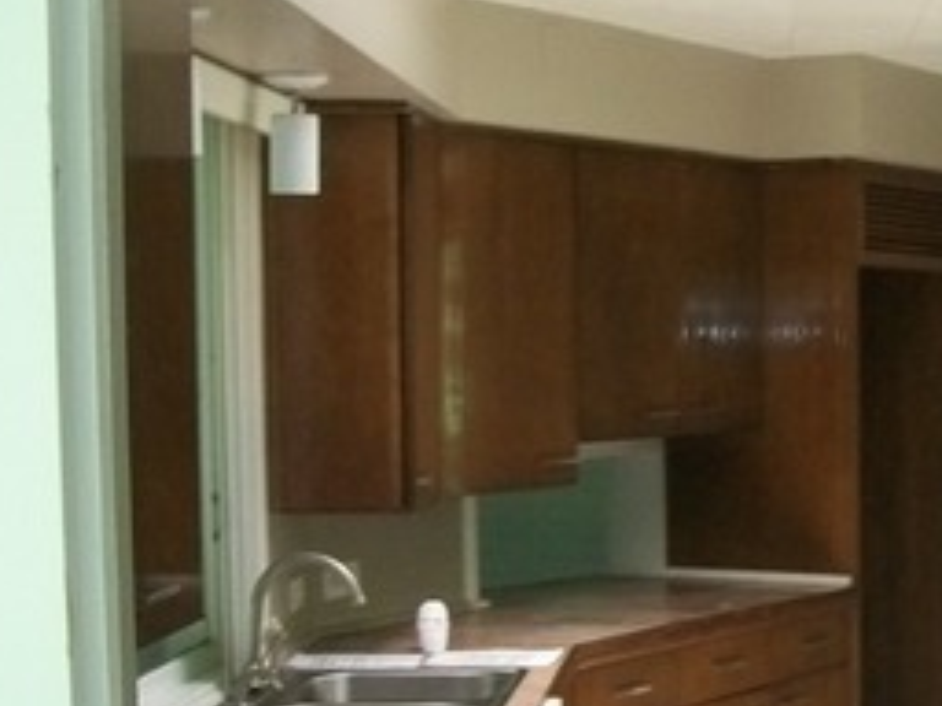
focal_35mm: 80
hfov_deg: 23.1
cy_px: 673
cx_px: 1005
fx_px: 2177
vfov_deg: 18.1
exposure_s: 1/30
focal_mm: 5.7
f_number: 2.9
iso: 160
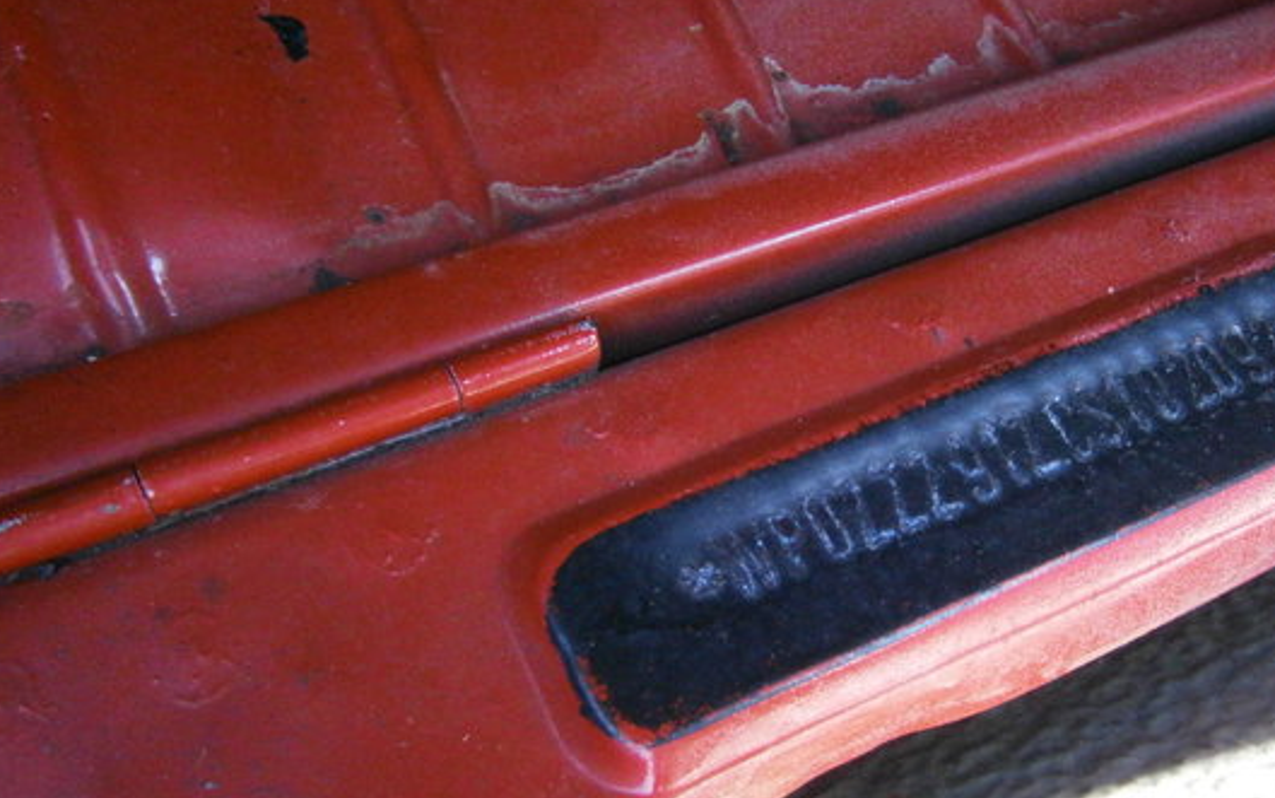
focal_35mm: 40
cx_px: 848
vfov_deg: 31.9
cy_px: 489
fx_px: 1390
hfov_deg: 48.4
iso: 400
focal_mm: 4.7
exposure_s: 1/250
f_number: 2.8
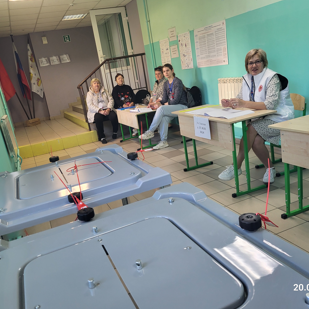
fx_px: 313
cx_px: 151
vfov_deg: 52.5
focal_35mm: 31
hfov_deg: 52.5
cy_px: 155
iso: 200
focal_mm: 5.4
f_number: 1.8
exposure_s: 1/100
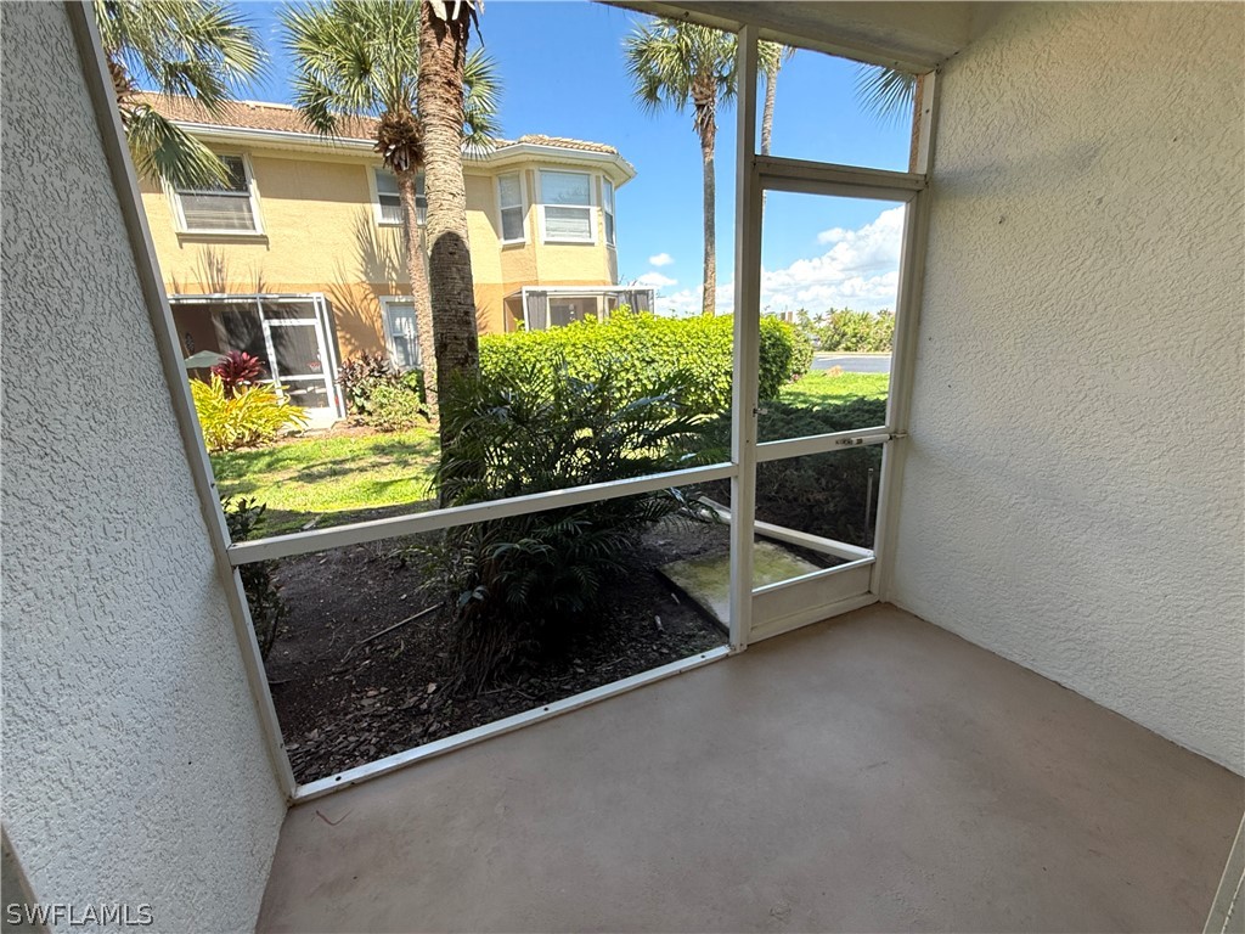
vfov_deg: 85.7
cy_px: 467
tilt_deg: -14.3
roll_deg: +2.9
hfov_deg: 102.1
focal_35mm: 14
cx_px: 622
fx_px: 504
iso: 64
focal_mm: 2.22
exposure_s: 1/284
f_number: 2.2
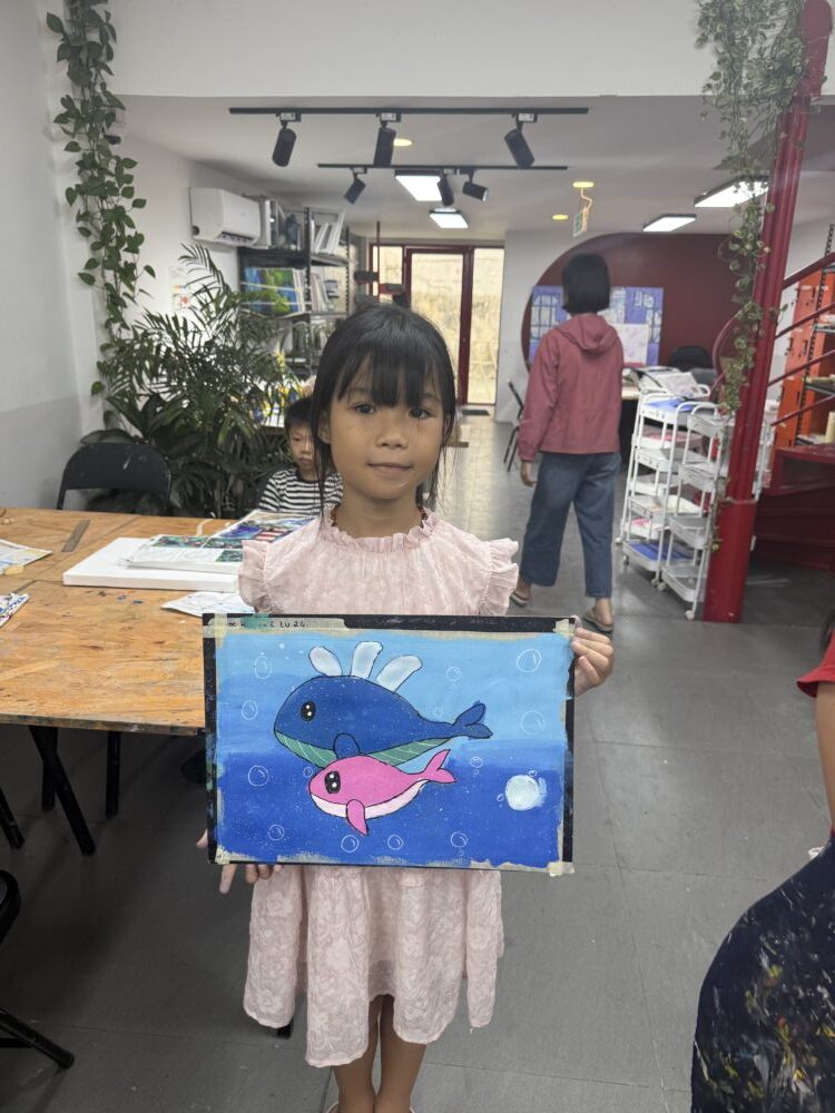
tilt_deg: -18.0
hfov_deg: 56.8
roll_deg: -1.9
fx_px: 772
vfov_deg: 71.6
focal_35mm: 24
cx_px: 418
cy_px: 556
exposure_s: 1/121
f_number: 1.78
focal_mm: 6.76
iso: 80
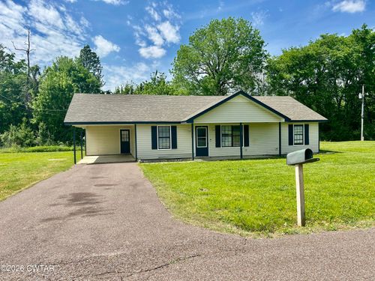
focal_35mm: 26
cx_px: 188
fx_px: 282
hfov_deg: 67.3
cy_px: 140
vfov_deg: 53.1
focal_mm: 5.7
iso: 50
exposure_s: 1/4444
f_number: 1.5
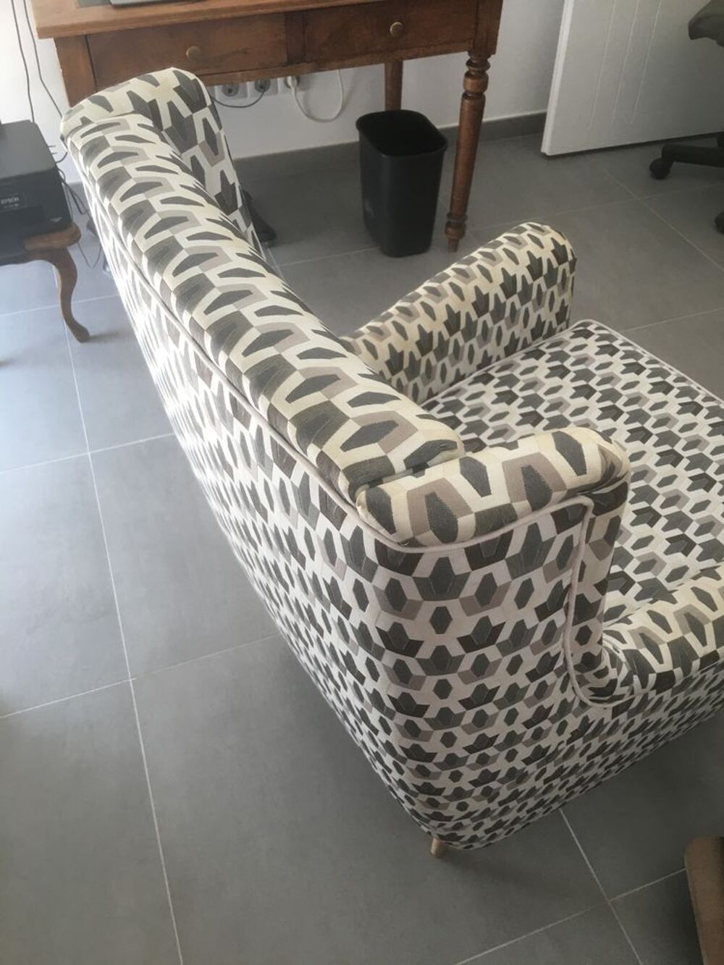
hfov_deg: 48.2
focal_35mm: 29
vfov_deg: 61.7
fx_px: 809
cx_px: 362
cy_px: 482
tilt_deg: -46.9
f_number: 2.2
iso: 32
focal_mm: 4.15
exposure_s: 1/17
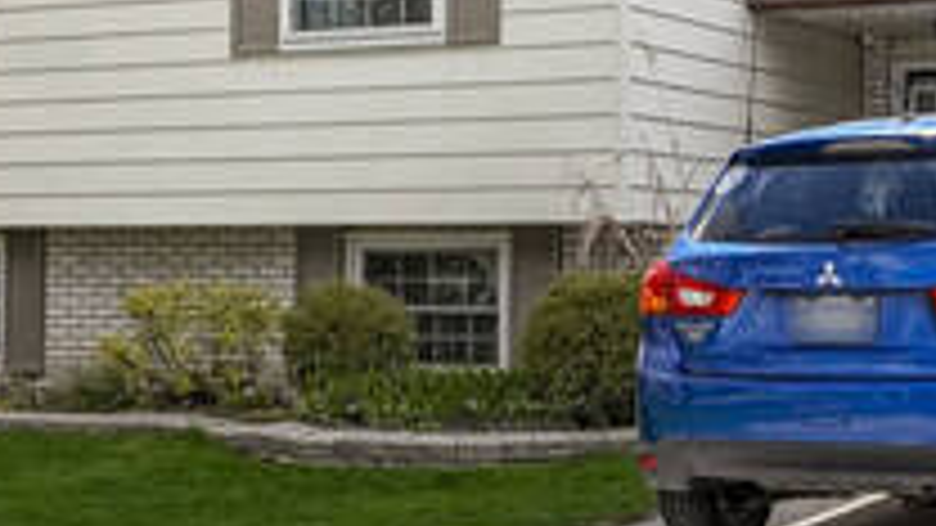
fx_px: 2159
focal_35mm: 87
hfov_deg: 24.1
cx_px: 729
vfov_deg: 13.9
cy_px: 321
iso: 1250
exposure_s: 1/2000
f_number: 7.1
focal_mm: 18
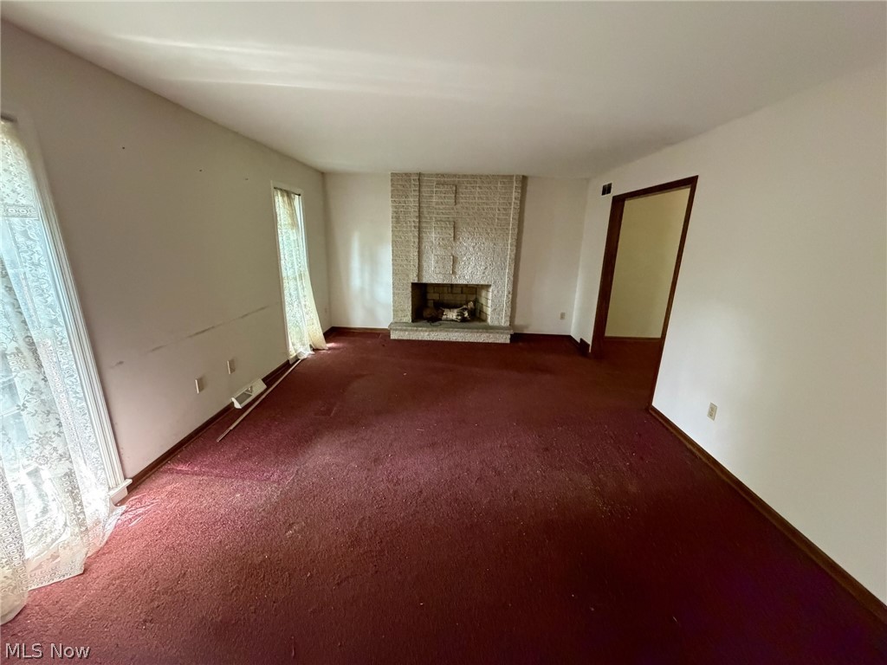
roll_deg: -1.7
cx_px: 444
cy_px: 332
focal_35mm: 14
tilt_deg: -15.1
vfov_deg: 85.7
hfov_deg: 102.1
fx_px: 359
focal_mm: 2.22
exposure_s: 1/60
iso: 800
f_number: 2.2
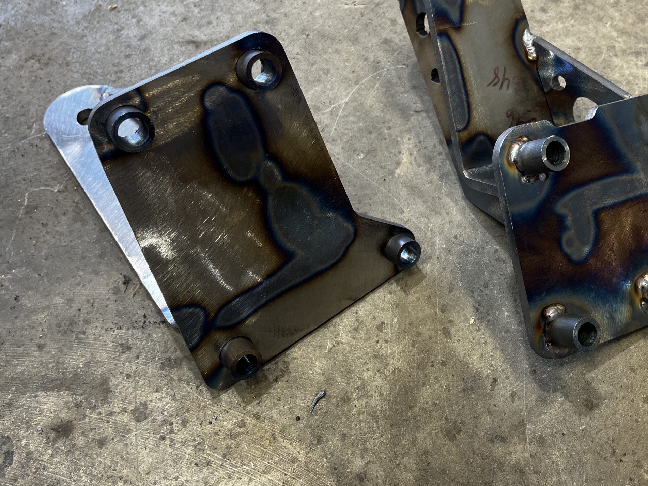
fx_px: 655
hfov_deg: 52.2
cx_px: 397
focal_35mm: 35
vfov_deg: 40.5
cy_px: 191
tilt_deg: -55.5
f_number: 1.6
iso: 100
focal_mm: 5.1
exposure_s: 1/120
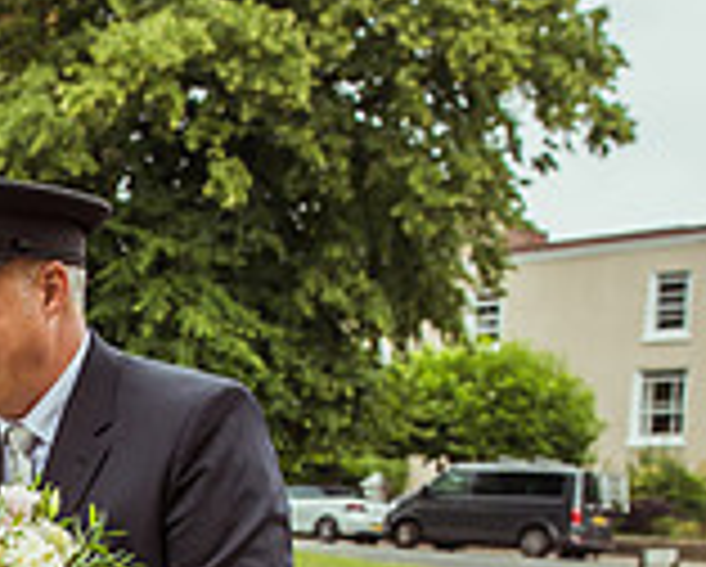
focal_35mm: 83
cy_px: 776
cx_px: -292
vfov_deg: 17.2
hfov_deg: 20.3
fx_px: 1736
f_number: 3.5
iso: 160
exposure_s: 1/1250
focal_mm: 24
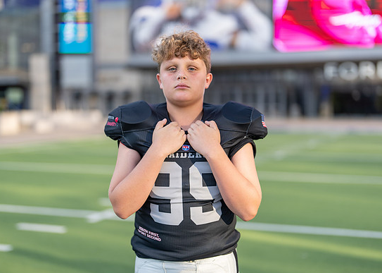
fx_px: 607
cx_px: 194
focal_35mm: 56
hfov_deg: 34.9
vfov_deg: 25.3
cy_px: 140
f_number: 1.2
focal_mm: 50
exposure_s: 1/2500
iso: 100
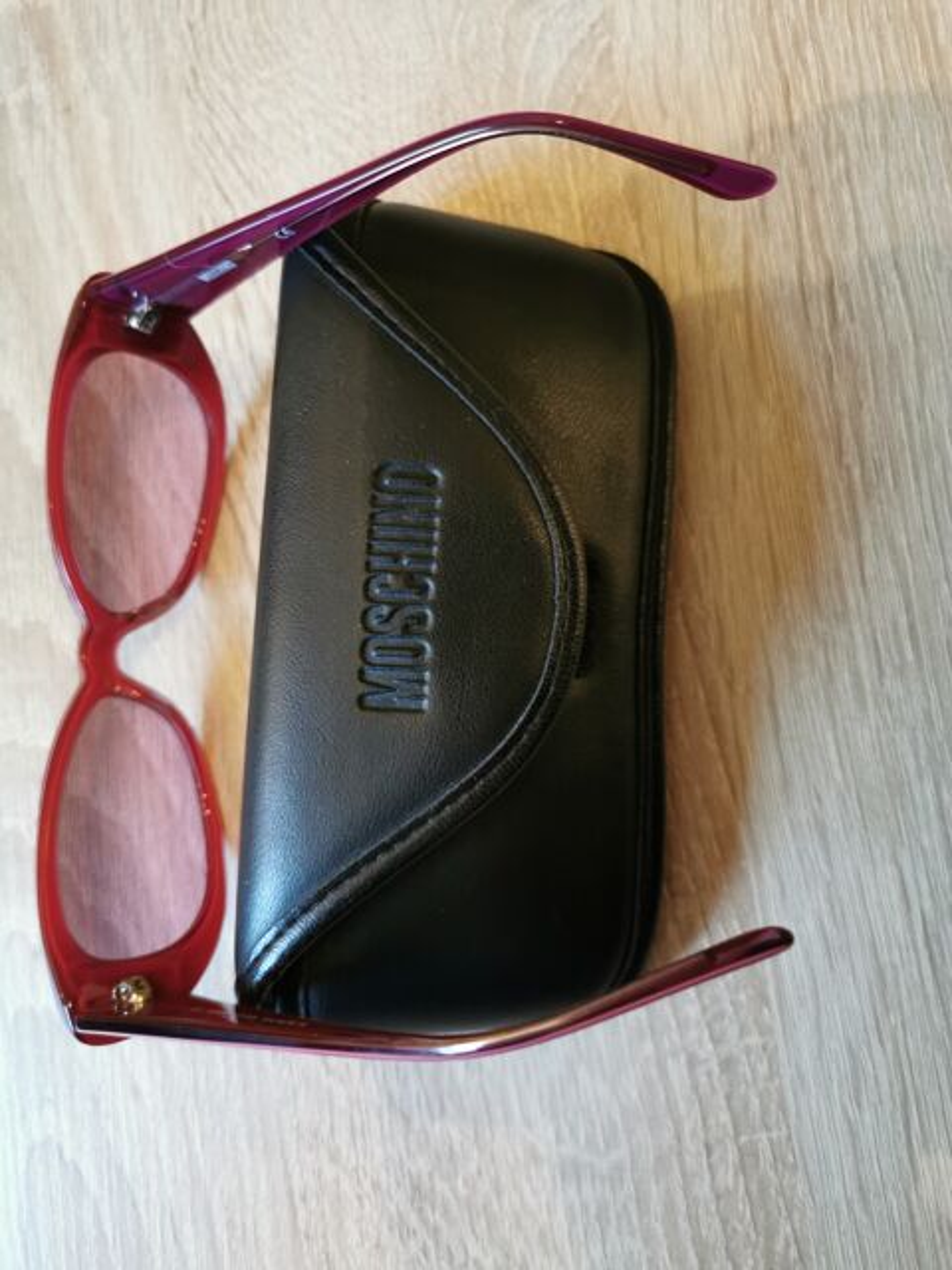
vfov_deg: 65.3
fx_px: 990
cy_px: 635
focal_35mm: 27
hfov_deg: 51.4
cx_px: 476
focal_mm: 5.58
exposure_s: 1/33.3
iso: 320
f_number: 1.8
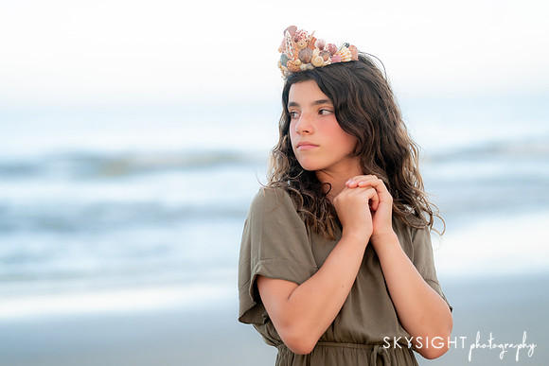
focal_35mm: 96
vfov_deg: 14.2
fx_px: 1472
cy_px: 180
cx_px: 271
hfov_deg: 21.1
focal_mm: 95
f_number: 2.8
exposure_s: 1/100
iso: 320
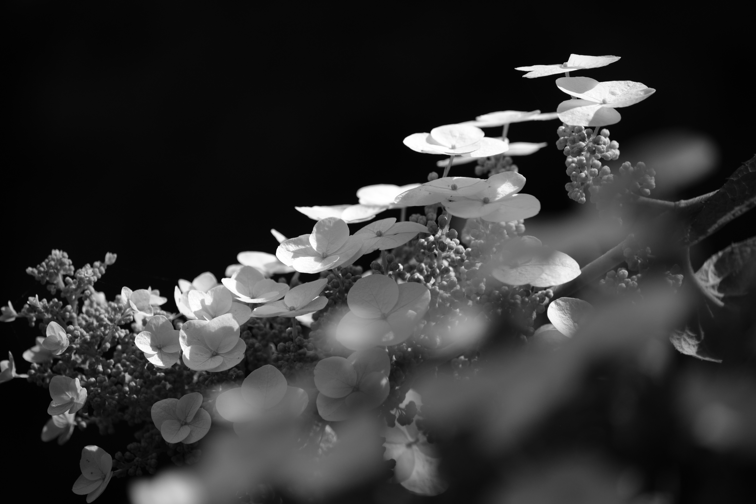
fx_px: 6300
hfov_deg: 6.9
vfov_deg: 4.6
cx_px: 378
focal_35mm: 300
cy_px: 252
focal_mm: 200
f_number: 4.8
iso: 500
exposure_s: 1/1250
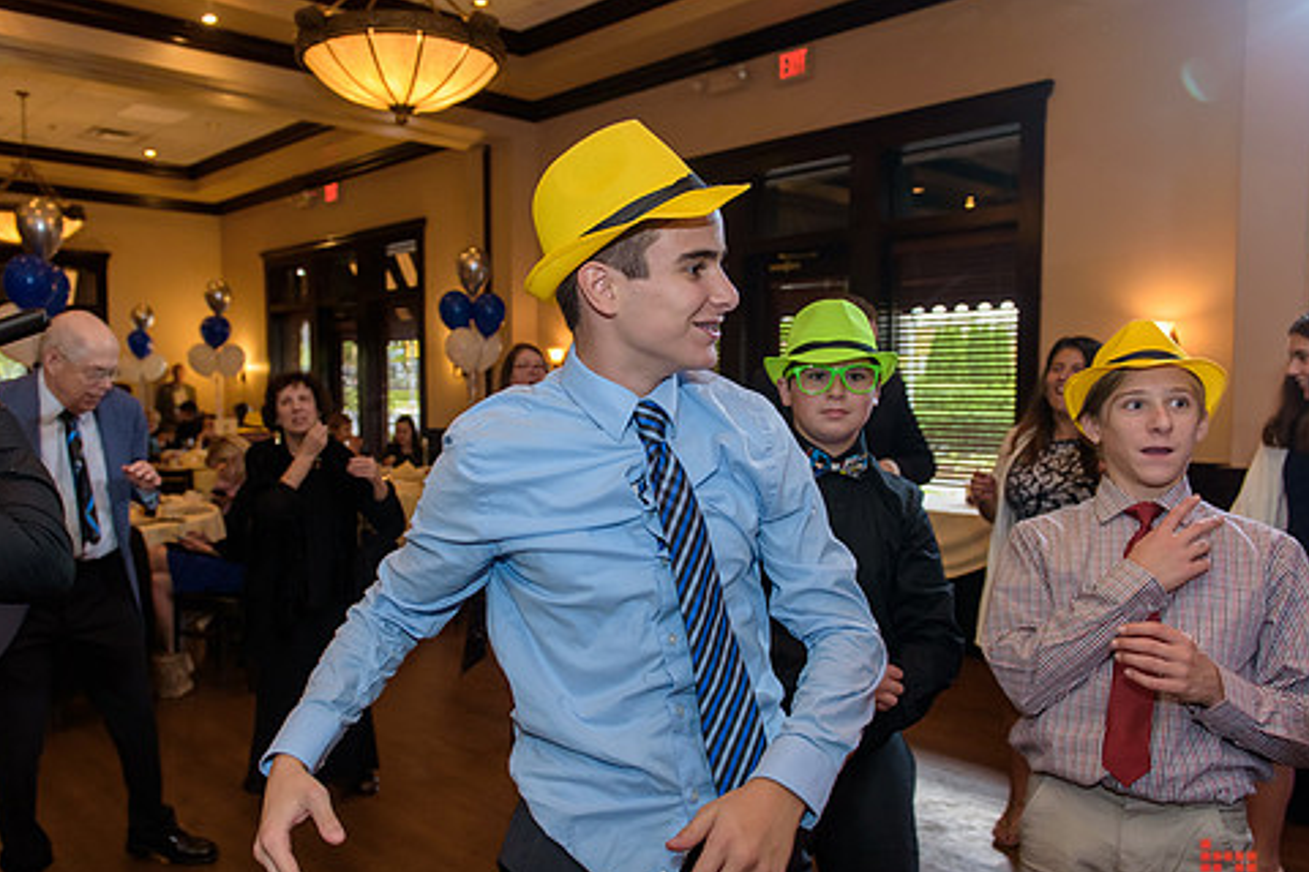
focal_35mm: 29
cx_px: 603
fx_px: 1054
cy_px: 454
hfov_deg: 63.6
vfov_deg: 45.0
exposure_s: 1/125
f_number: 3.2
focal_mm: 24
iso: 1600
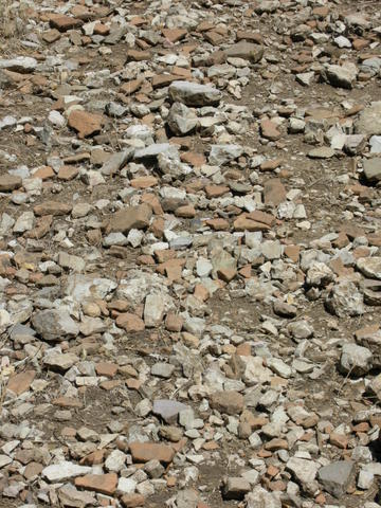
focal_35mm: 126
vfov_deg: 15.6
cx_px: 190
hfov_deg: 11.8
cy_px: 254
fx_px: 1849
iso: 64
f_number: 6.5
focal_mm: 26.3
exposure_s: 1/316
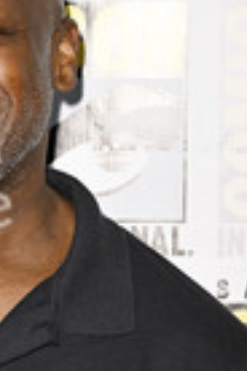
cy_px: 347
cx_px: -48
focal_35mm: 249
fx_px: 2562
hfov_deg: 5.5
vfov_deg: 8.2
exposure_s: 1/250
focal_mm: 86
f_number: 5
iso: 1250
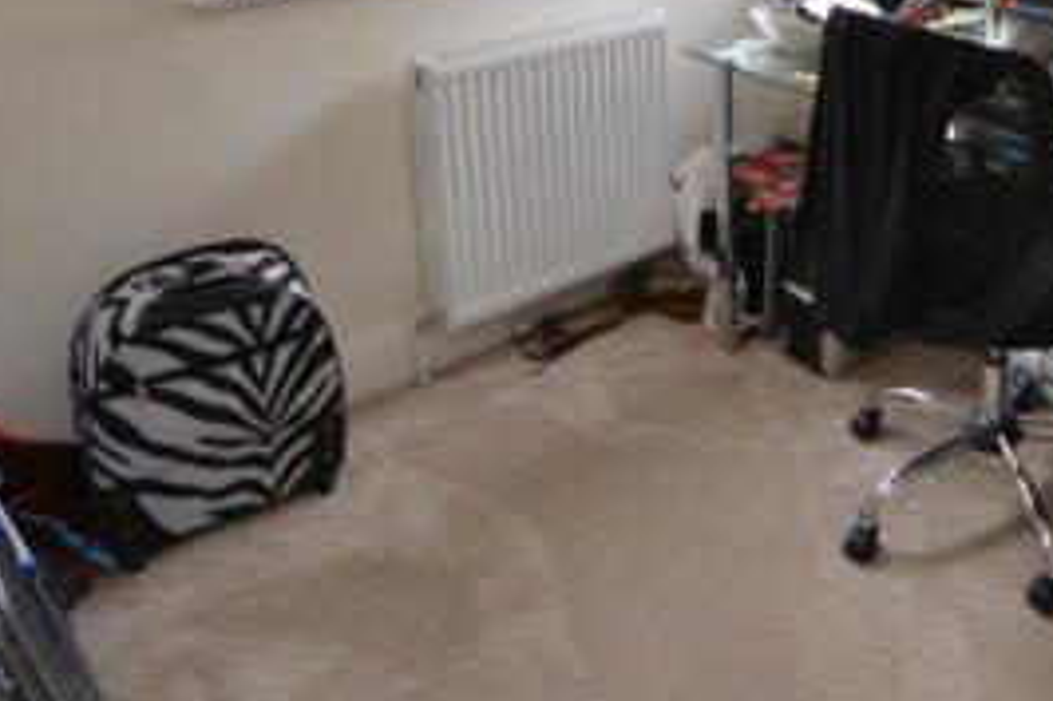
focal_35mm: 37
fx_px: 1082
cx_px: 889
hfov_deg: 48.0
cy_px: -14
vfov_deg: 32.7
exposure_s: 1/60
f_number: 4
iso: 560
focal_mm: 10
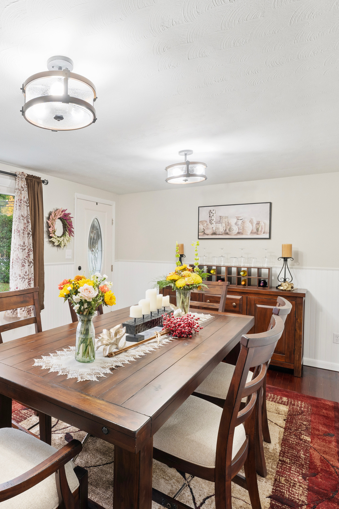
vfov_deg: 78.6
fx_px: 311
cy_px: 253
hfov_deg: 54.5
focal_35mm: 22
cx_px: 84
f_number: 8
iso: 800
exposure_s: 1/1.25
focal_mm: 14
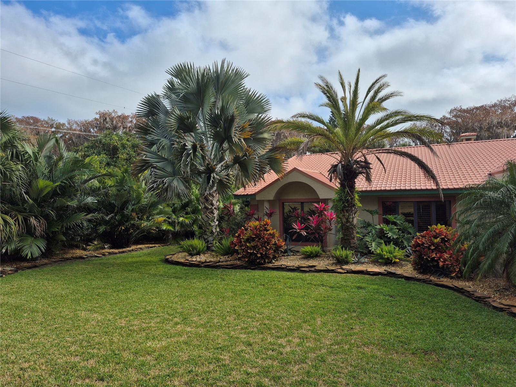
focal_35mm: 23
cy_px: 194
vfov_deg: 58.9
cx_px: 258
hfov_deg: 73.9
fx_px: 343
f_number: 1.8
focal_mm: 5.4
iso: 25
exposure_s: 1/2496
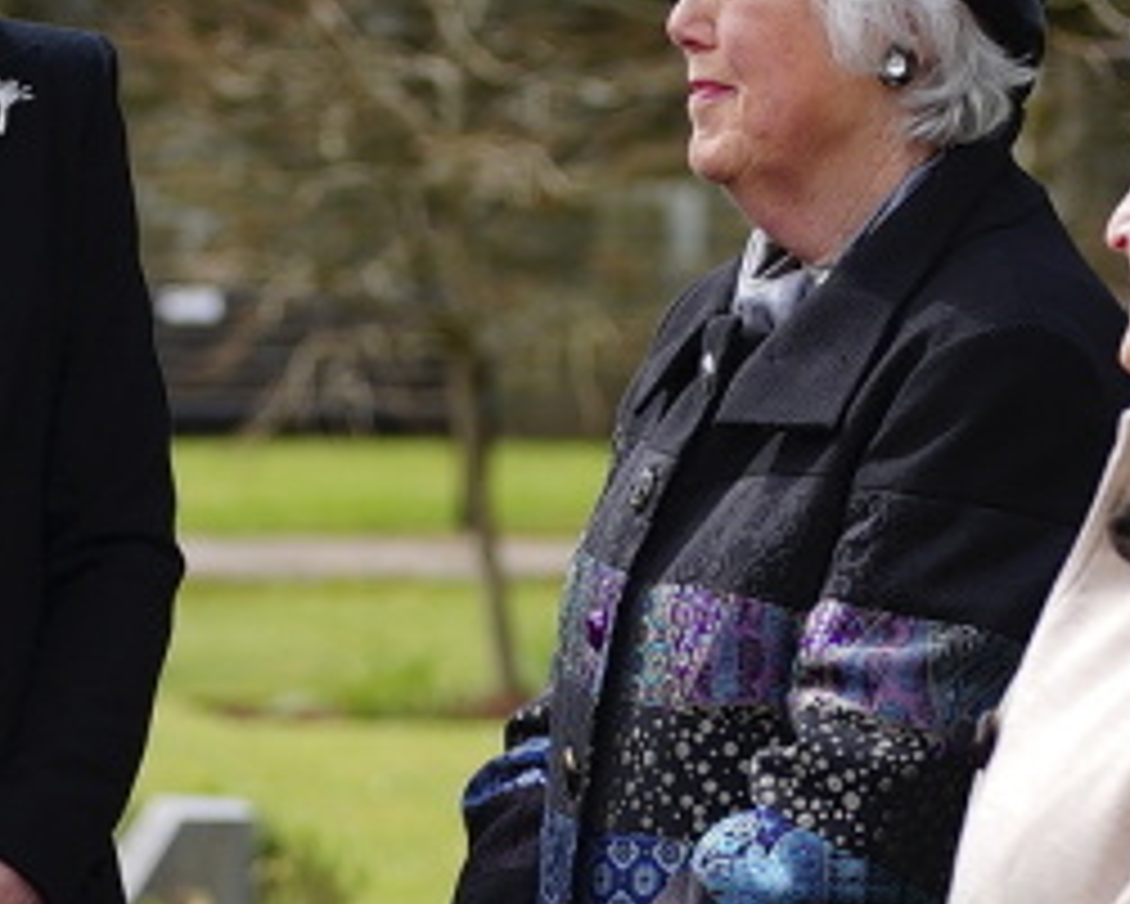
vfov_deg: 4.6
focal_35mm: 336
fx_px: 11241
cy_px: 1057
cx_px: 180
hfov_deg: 5.7
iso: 50
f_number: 2.2
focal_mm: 50
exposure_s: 1/800
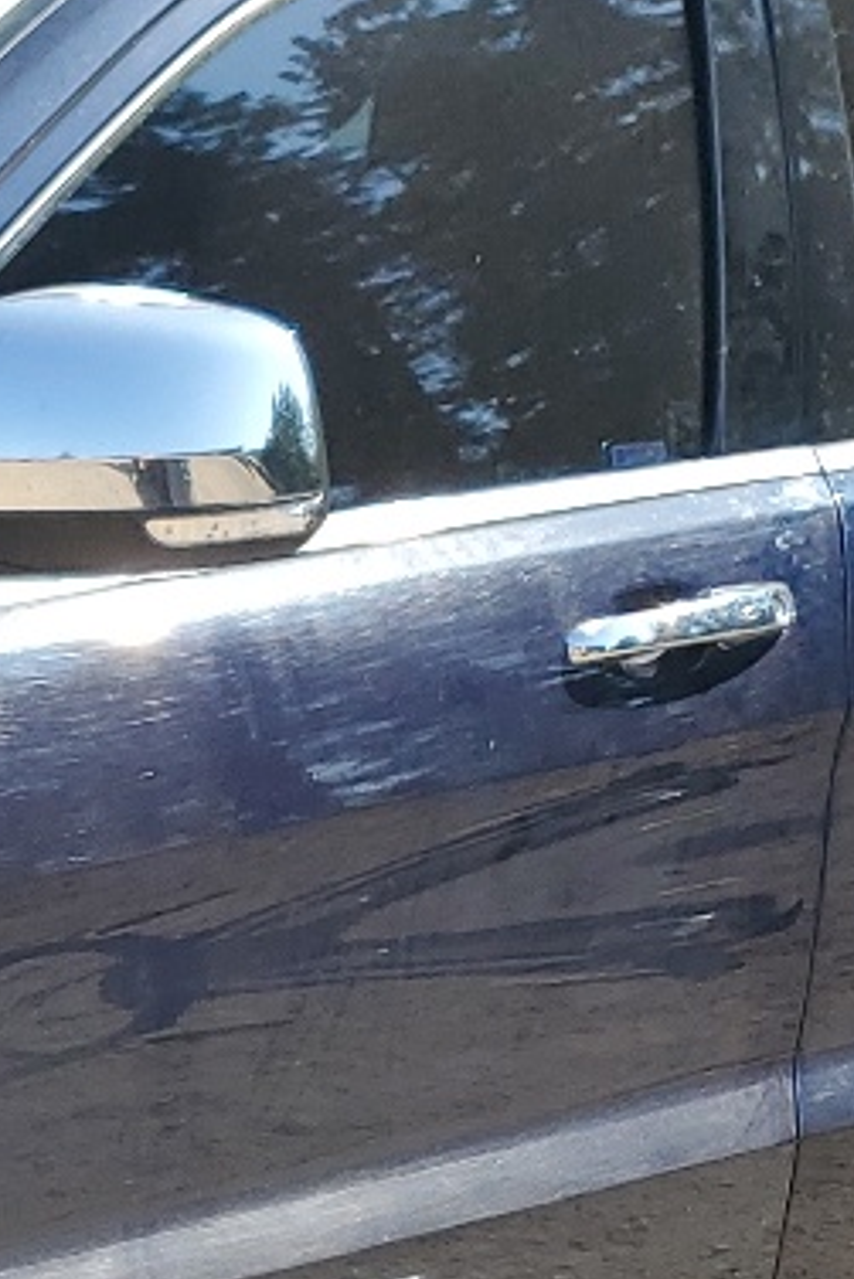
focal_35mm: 115
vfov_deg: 17.6
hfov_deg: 11.4
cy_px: 1119
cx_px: -490
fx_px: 4088
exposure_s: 1/1111
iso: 50
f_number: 1.5
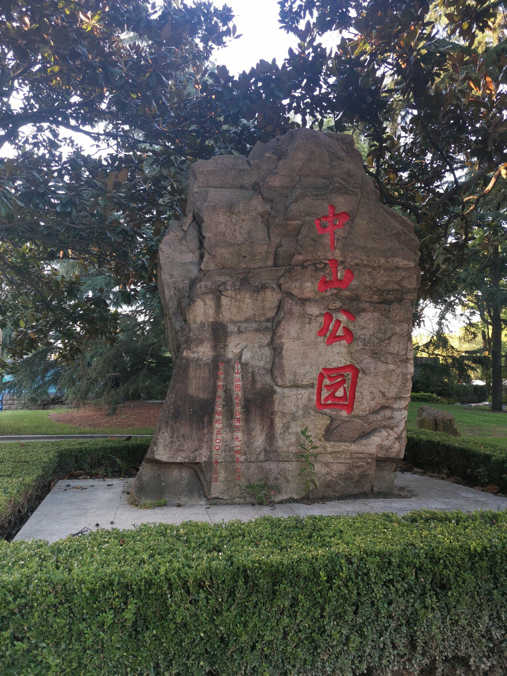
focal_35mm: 26
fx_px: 508
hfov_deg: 53.1
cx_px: 254
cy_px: 338
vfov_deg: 67.3
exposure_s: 1/100
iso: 125
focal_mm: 4.75
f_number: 1.8
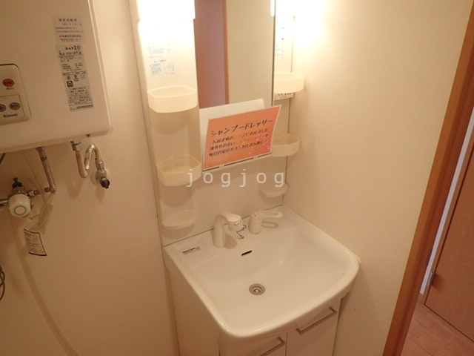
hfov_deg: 69.4
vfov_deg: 54.9
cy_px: 178
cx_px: 237
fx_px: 342
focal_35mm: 25
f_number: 2
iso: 160
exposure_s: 1/60
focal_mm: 4.5
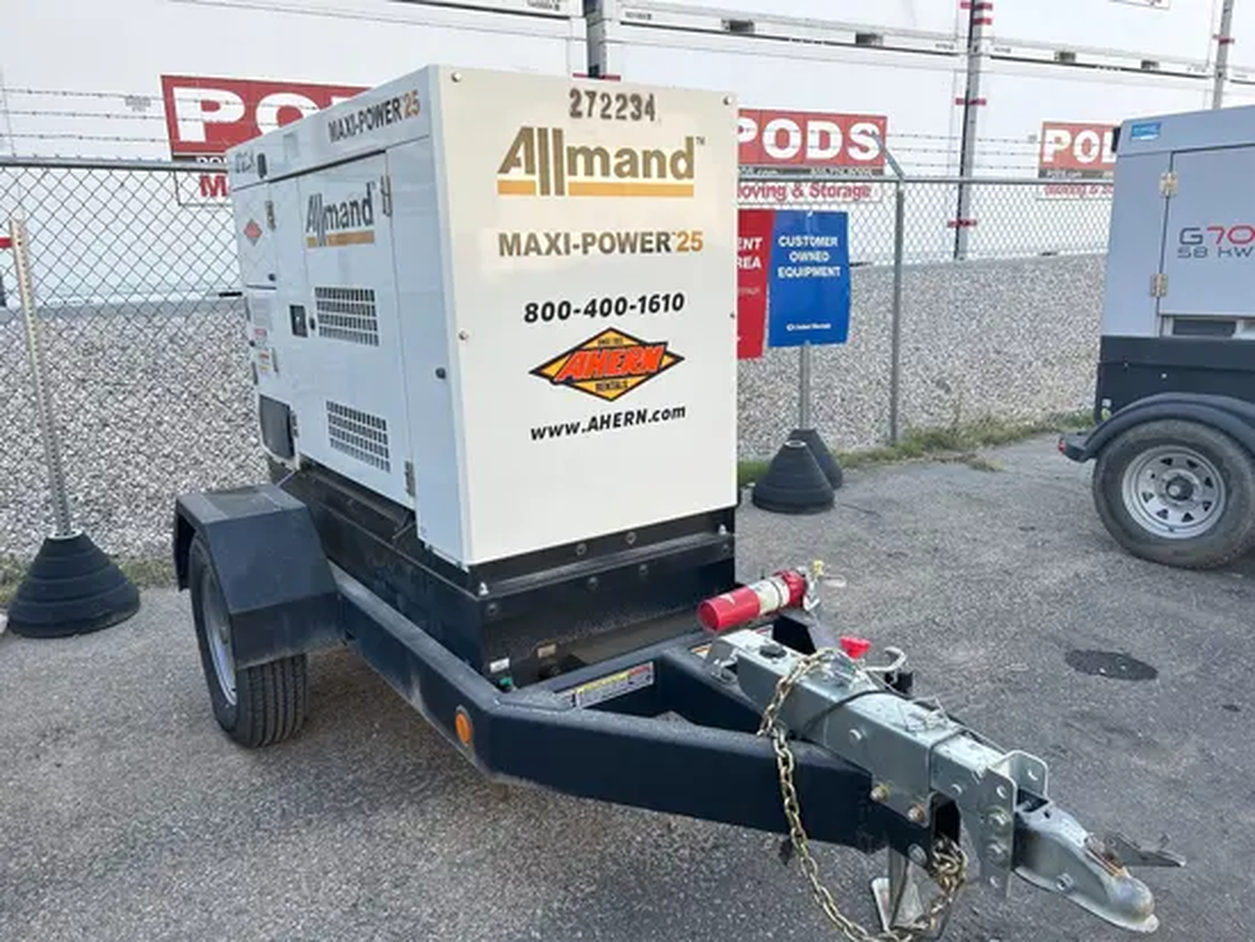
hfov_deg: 67.3
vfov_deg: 53.1
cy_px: 471
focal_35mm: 26
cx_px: 628
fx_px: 943
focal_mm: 5.7
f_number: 1.5
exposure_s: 1/186
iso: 40
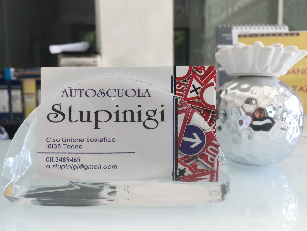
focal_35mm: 29
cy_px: 116
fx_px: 257
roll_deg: -0.6
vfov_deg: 48.2
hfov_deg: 61.7
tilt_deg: -7.4
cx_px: 154
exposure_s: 1/100
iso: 32
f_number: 2.2
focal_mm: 4.15
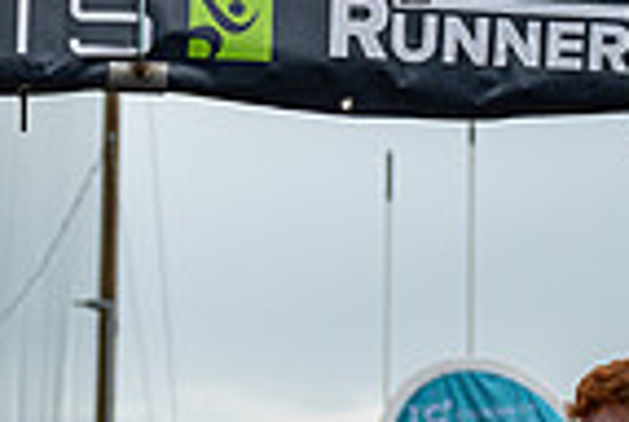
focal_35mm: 162
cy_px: 455
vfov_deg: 8.5
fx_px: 2836
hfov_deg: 11.9
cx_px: -396
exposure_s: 1/1250
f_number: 2.8
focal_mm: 40
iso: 180
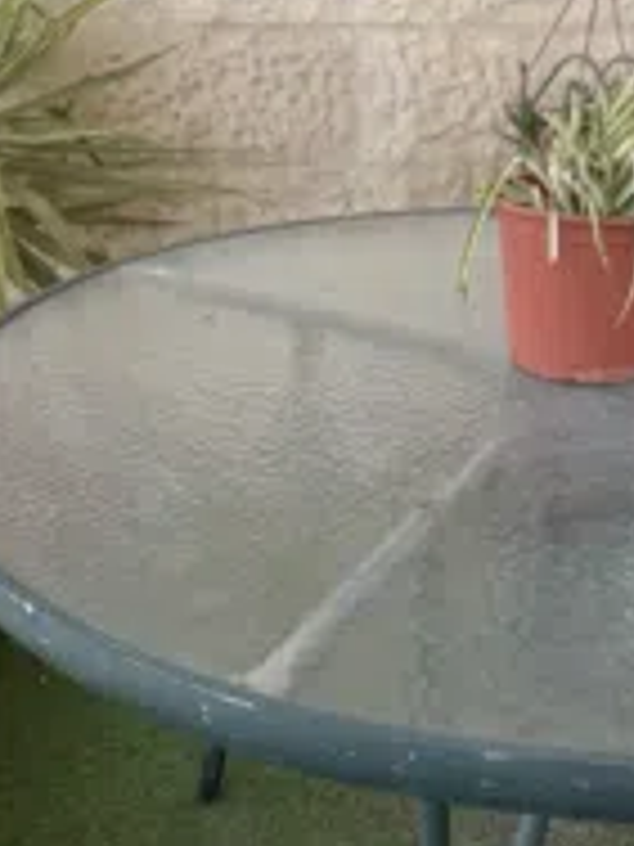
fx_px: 1245
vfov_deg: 37.5
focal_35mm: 51
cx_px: 472
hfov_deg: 28.2
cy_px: 400
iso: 80
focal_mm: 6.76
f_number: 1.78
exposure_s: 1/840
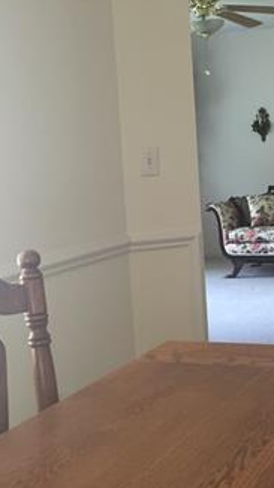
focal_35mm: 62
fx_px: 802
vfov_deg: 33.8
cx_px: 332
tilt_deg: -5.2
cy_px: 207
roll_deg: +1.7
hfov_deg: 18.3
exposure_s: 1/30
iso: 100
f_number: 2.2
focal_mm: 4.15
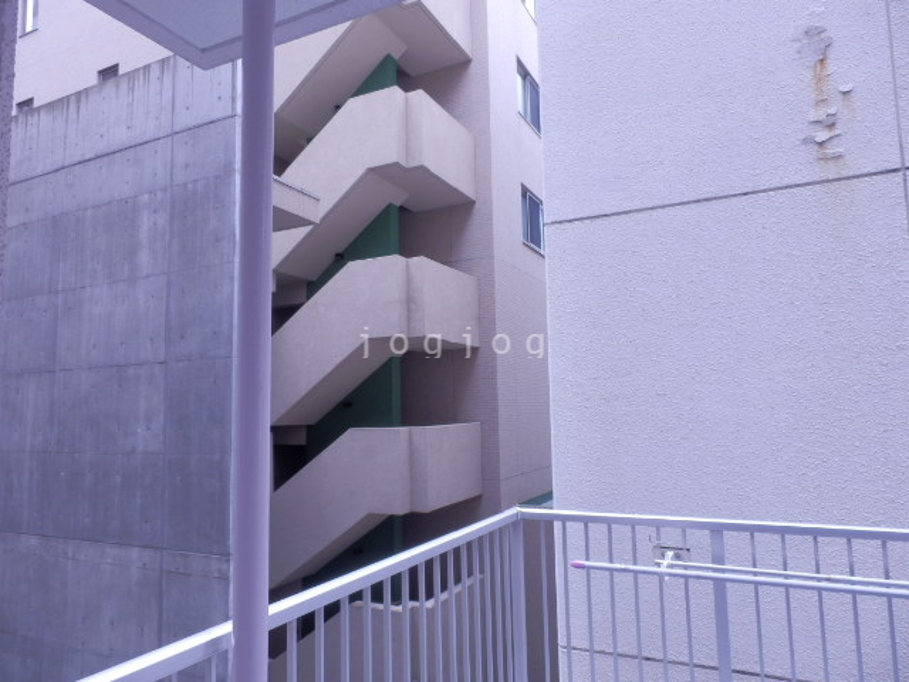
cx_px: 454
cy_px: 341
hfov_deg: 71.6
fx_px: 630
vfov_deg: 56.8
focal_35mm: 24
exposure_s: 1/125
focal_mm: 4.2
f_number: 3
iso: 80
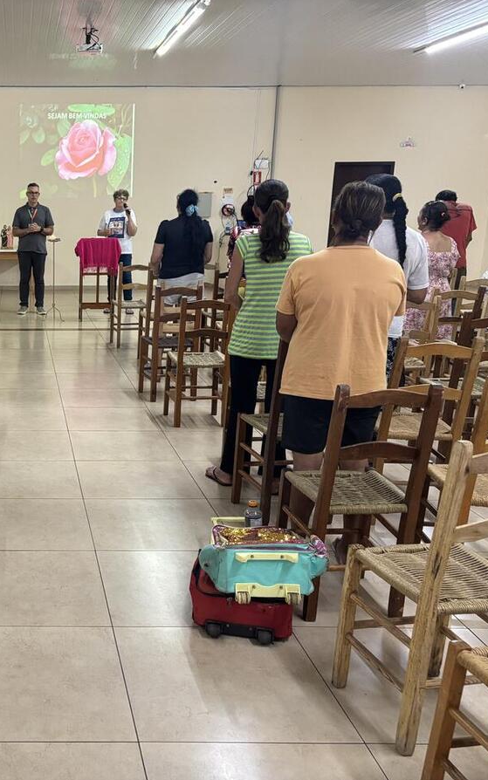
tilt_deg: -12.8
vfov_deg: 52.7
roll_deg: +0.0
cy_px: 390
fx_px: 787
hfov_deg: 32.1
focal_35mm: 37
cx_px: 17
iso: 320
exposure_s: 1/60
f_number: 1.6
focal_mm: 5.96
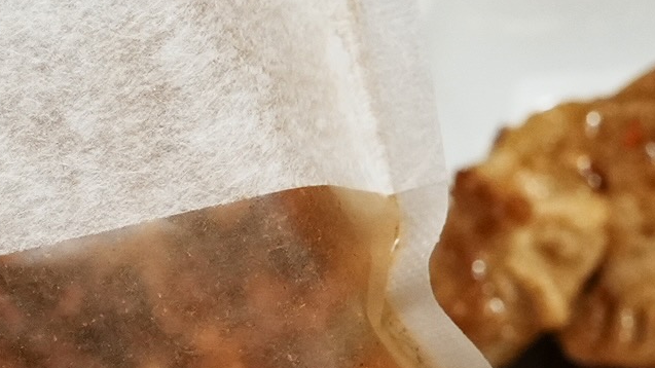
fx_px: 3525
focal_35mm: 203
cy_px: 173
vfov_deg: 6.0
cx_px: 75
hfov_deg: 10.6
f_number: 14
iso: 6400
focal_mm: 58
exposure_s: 1/60
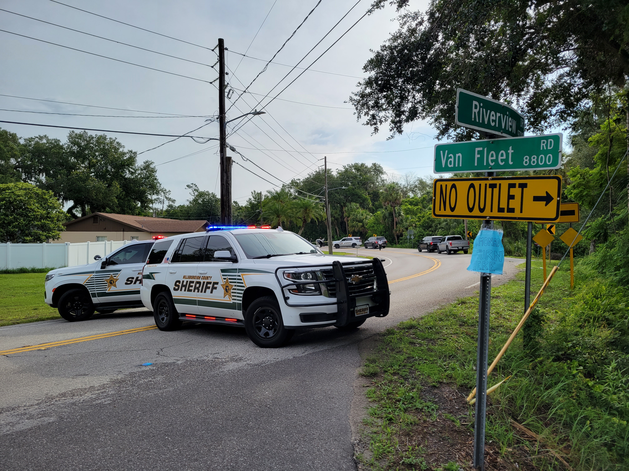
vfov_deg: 53.1
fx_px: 472
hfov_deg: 67.3
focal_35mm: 26
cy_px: 236
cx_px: 314
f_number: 1.8
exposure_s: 1/2116
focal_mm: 5.4
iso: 40
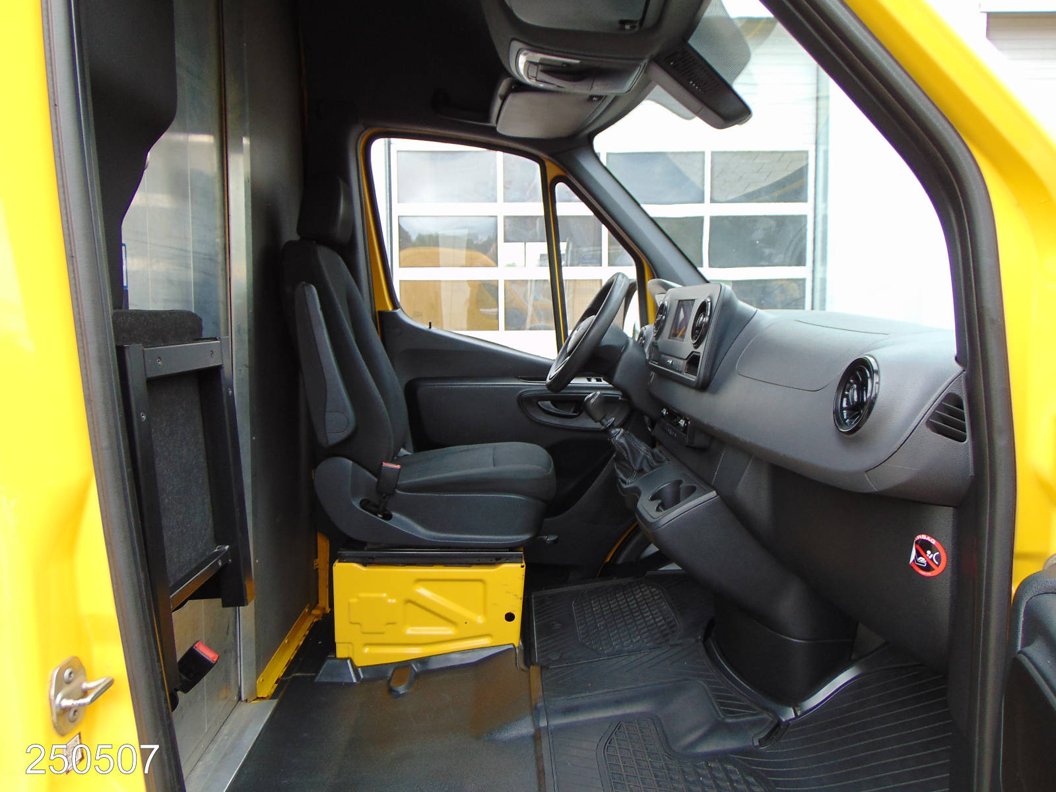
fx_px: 763
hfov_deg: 69.4
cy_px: 396
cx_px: 528
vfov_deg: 54.9
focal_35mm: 25
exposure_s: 1/250
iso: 80
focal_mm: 4.5
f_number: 3
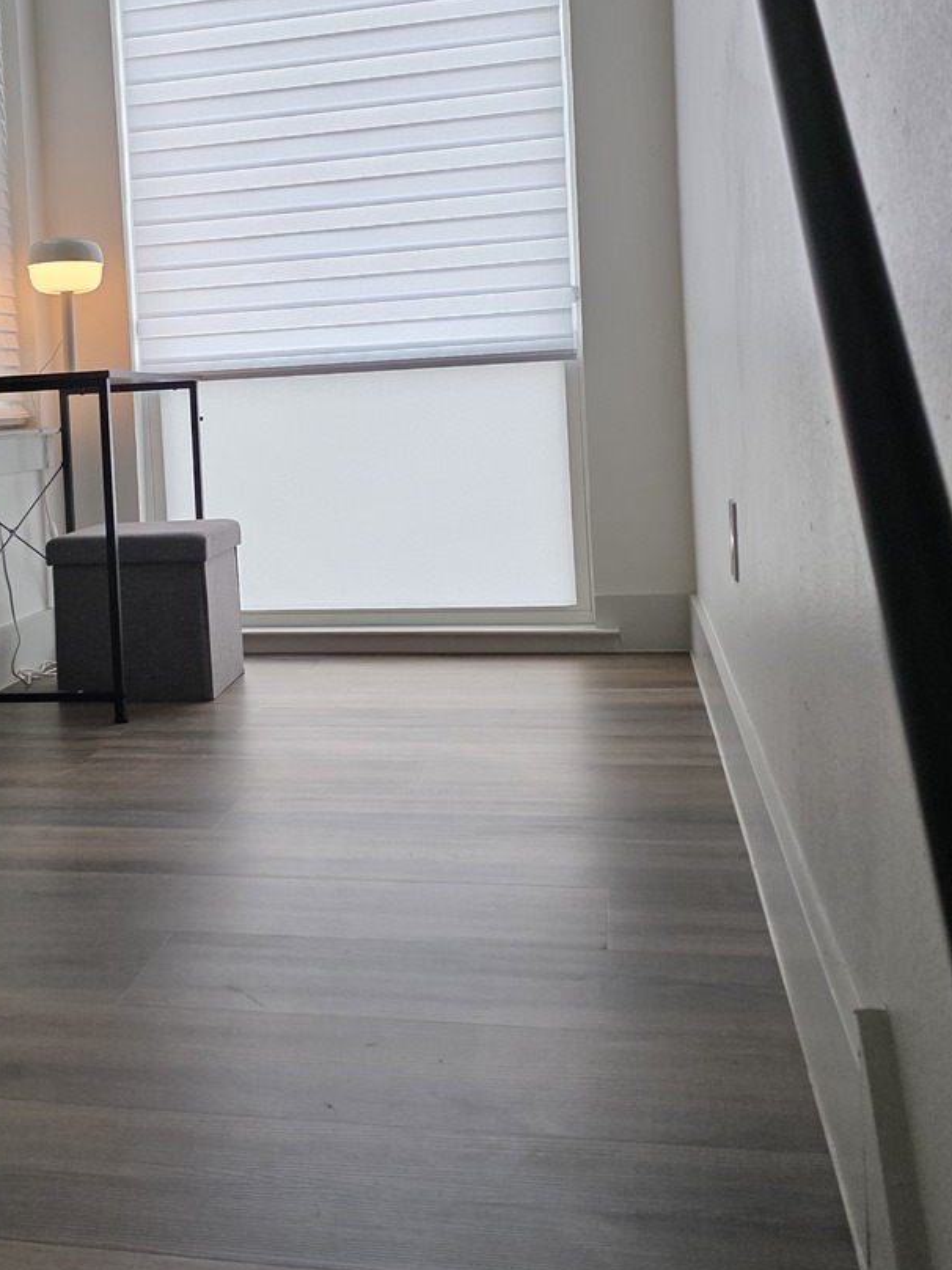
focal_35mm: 41
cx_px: 228
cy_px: 446
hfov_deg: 34.3
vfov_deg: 45.2
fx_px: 1503
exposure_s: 1/180
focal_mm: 6.3
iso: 160
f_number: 1.7
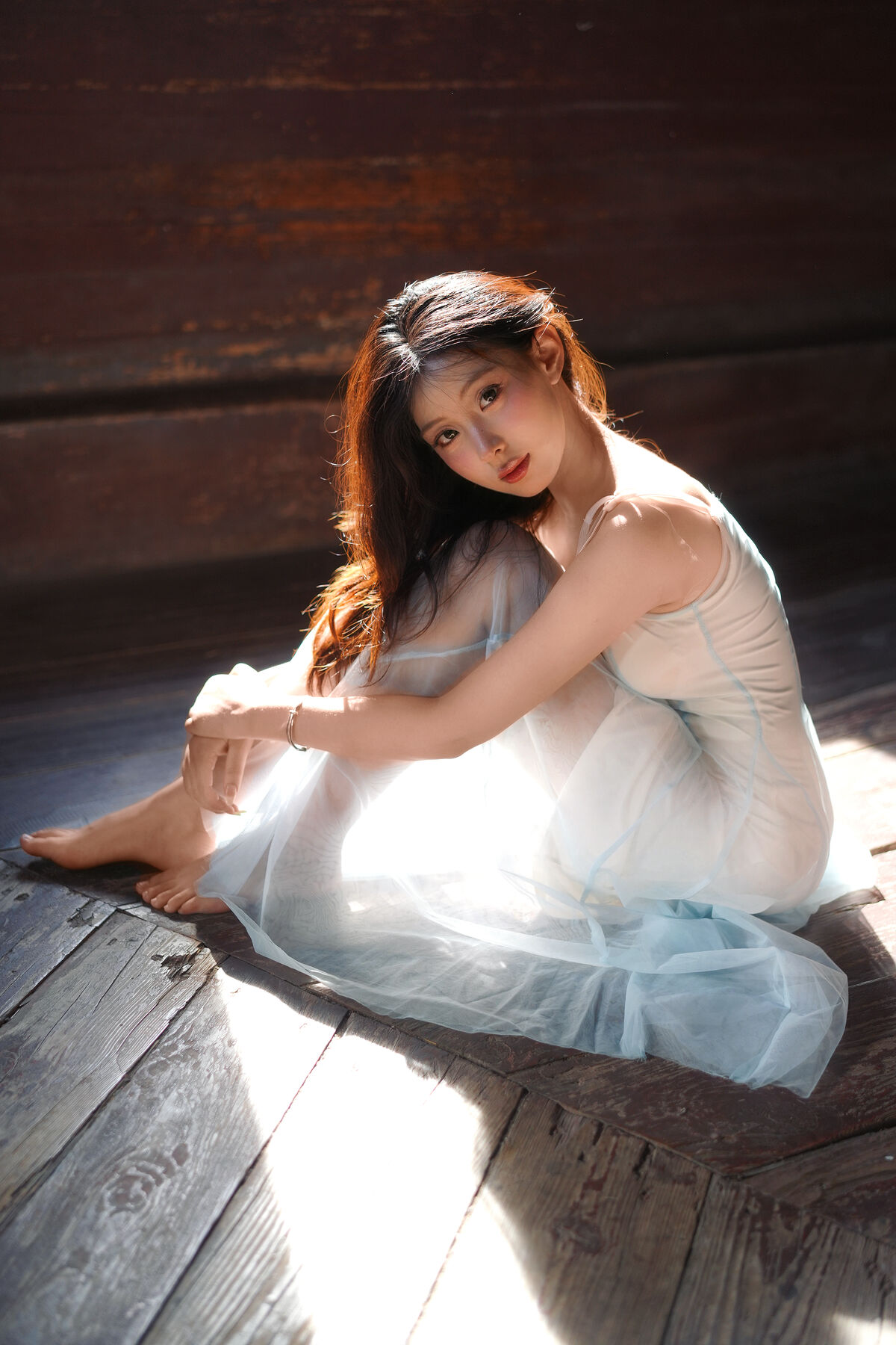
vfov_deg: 39.6
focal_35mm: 50
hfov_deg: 27.0
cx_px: 448
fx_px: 1867
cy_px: 672
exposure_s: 1/1600
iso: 400
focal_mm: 50
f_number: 2
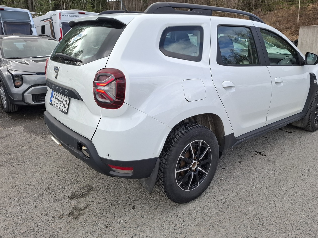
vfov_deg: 52.9
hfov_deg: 67.2
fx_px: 239
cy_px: 107
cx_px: 173
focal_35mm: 26
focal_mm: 5.54
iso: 50
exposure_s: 1/522
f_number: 1.8
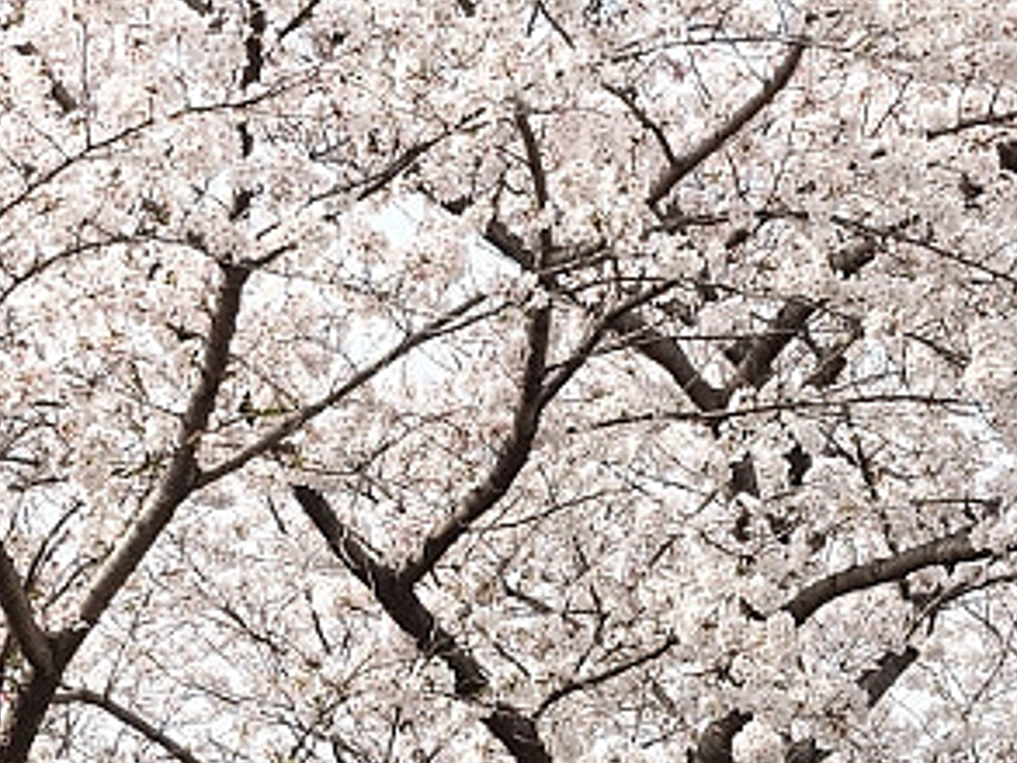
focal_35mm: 126
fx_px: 3703
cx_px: 816
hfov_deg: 15.5
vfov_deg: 11.7
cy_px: 649
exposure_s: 1/320
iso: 200
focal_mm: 8.8
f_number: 5.6
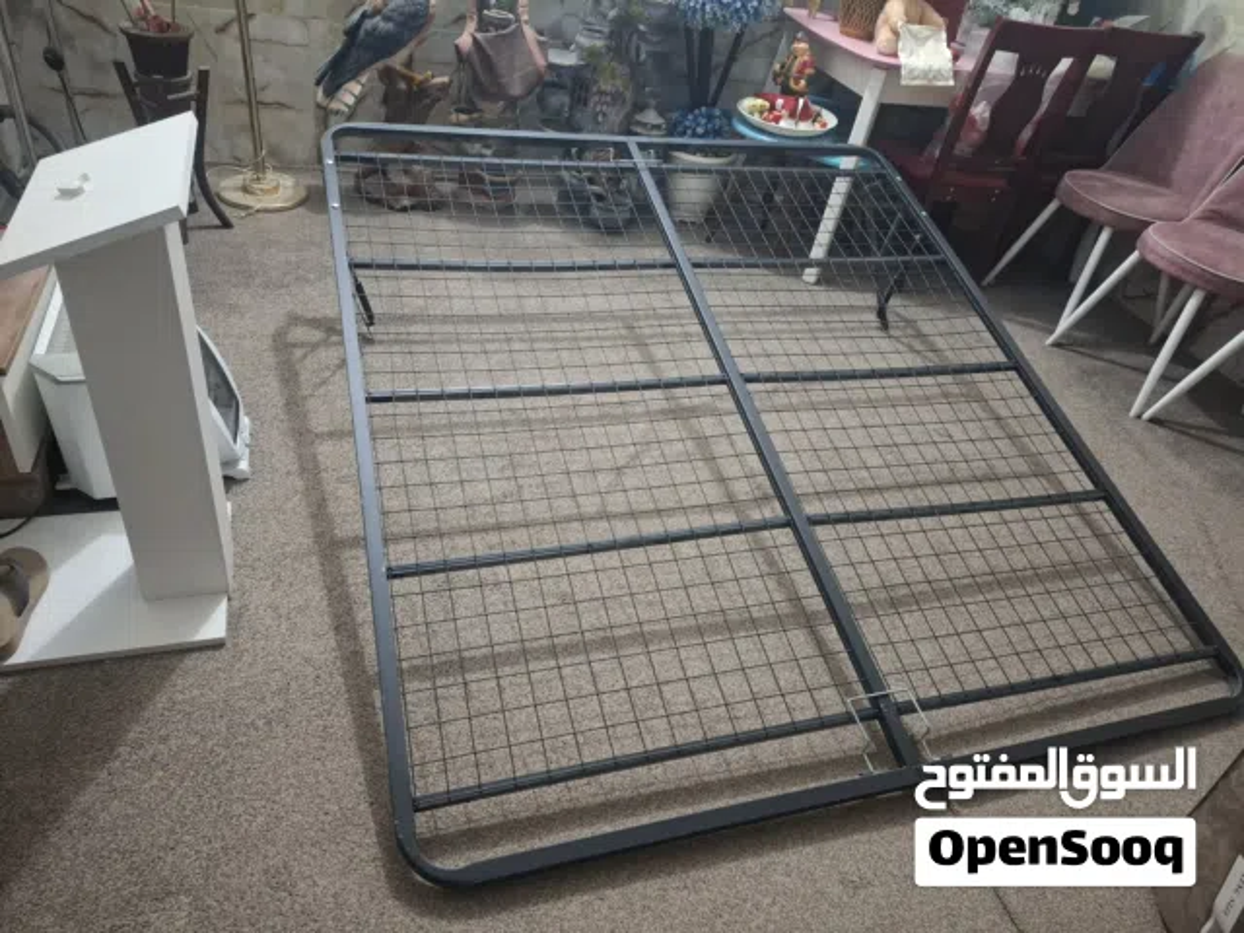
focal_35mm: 23
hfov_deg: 73.9
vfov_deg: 58.9
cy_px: 466
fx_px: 827
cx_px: 622
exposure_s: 1/25
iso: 640
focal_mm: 5.54
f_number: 1.8
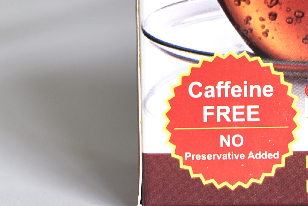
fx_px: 1925
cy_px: -96
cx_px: 451
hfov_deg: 8.9
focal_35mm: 225
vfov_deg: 6.0
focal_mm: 50
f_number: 4
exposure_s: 1/60
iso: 100
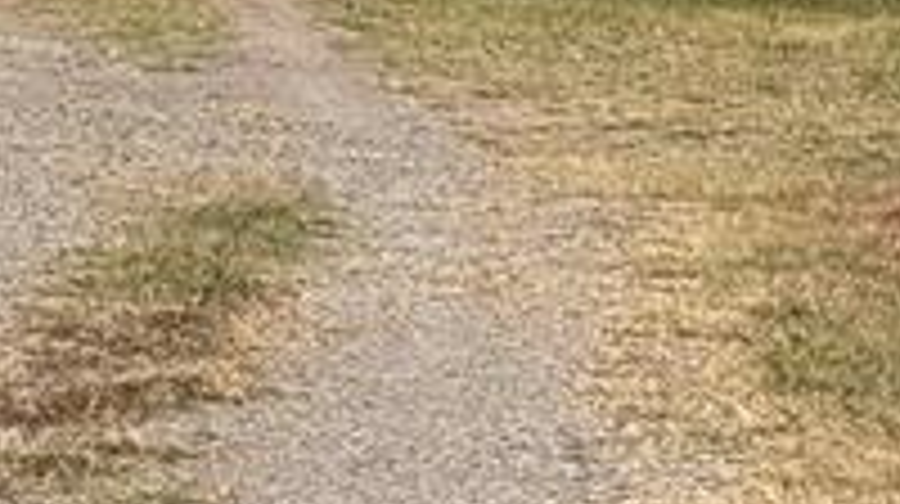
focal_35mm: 268
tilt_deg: +0.2
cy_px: -544
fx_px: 6389
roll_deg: -0.6
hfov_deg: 7.8
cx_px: -738
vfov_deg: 4.4
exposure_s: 1/6536
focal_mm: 6.76
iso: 64
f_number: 1.78
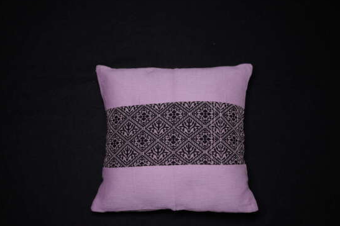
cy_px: 120
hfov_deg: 42.8
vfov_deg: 29.2
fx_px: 434
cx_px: 163
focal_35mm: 46
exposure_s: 1/125
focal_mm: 41.9
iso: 250
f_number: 2.8
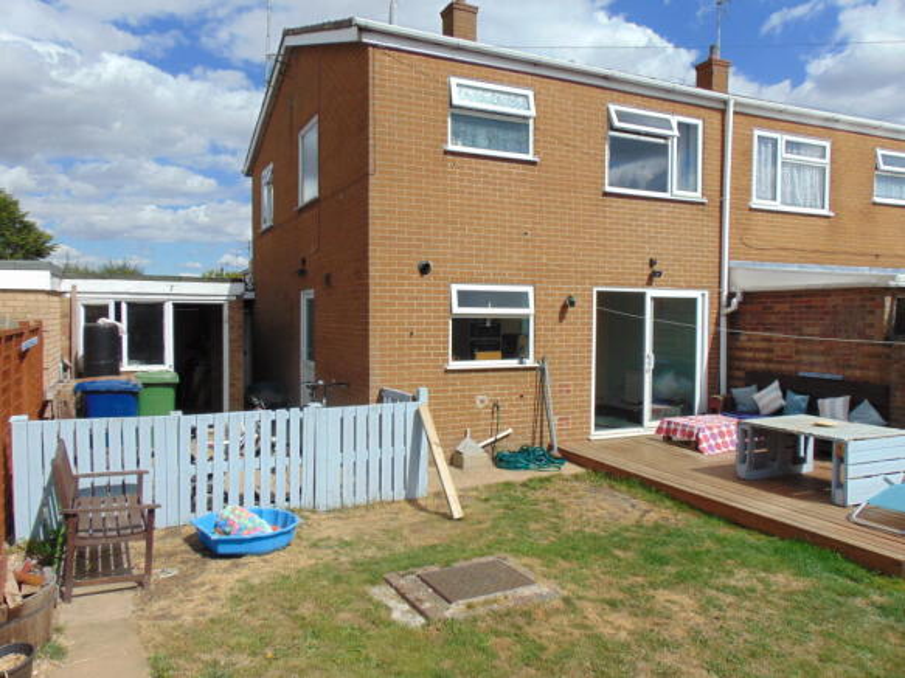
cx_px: 452
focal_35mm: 25
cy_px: 339
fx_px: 653
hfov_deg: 69.4
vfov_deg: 54.9
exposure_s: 1/250
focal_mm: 4.5
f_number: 7.7
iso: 80
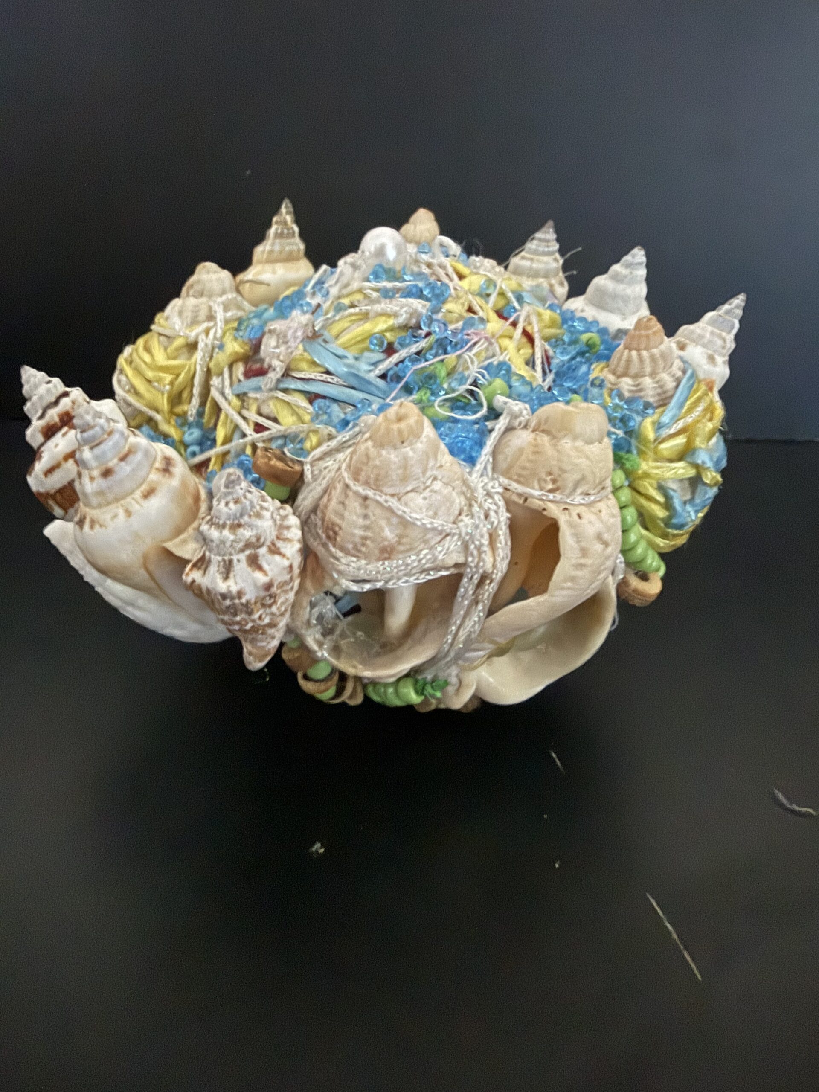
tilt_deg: -19.5
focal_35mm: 24
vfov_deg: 71.6
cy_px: 546
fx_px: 757
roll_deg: -1.6
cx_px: 410
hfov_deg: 56.8
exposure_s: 1/19
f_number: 2.2
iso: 640
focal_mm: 2.22
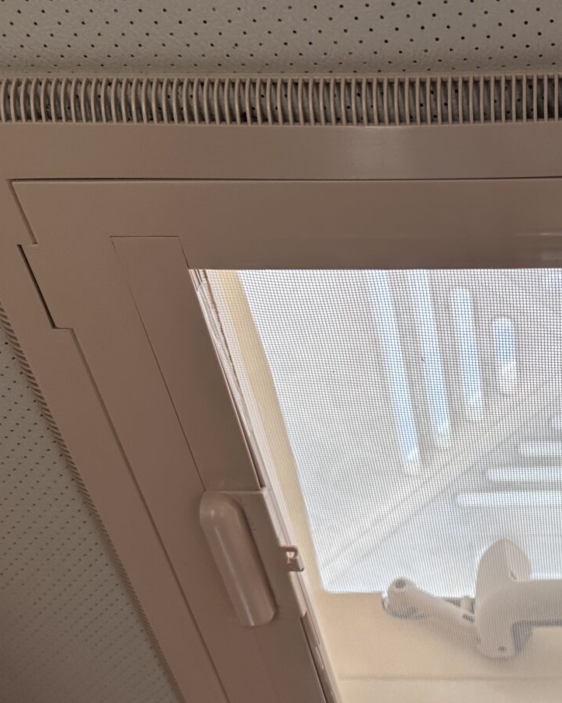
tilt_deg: +49.5
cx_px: 561
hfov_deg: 27.0
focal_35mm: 53
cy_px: 423
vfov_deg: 35.2
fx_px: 1102
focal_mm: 6.86
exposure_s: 1/1517
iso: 80
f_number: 1.78
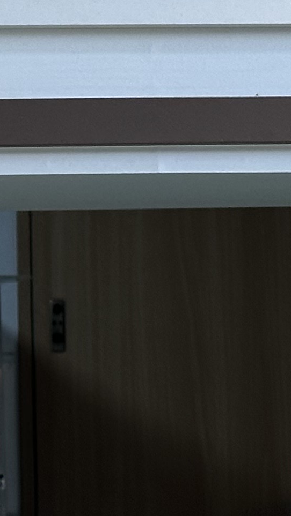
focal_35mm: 219
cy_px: -294
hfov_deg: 5.5
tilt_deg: +13.2
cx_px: -63
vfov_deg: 9.5
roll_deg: +0.9
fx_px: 3003
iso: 64
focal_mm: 6.86
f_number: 1.78
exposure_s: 1/301
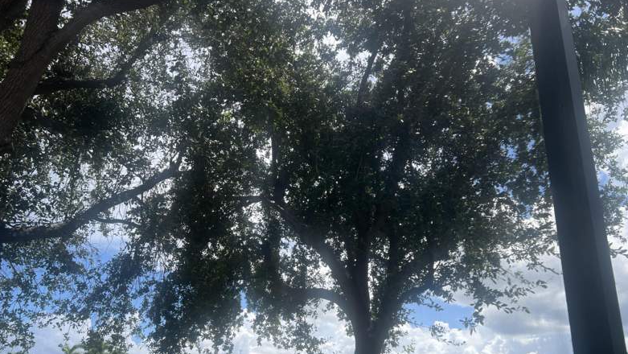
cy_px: 233
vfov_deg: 39.8
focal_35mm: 29
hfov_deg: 66.0
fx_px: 483
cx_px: 320
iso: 50
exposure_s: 1/2457
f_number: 1.5
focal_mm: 5.7
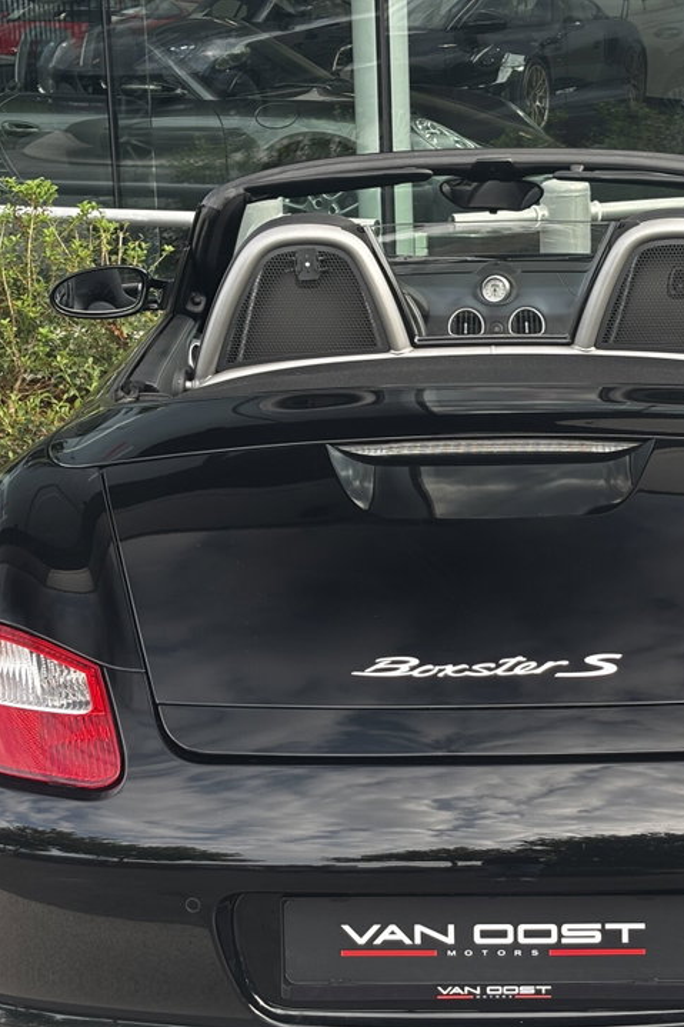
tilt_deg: -15.0
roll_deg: +0.5
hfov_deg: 17.6
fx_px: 2195
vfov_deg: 26.3
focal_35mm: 77
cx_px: 477
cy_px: 547
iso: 40
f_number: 1.6
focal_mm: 5.96
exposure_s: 1/171
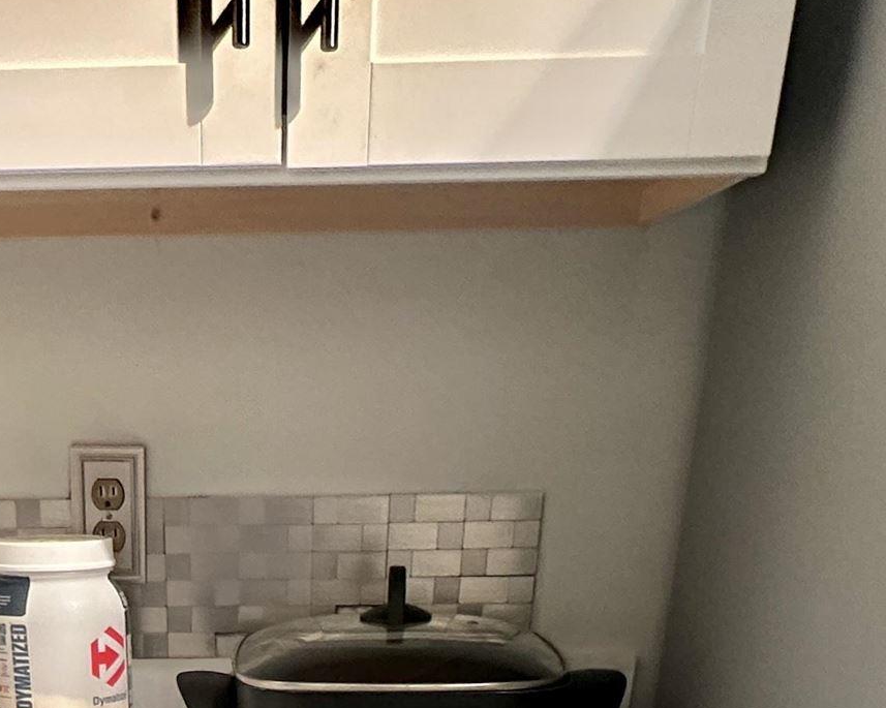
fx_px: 1284
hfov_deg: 37.0
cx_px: 200
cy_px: 1161
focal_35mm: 49
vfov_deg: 22.7
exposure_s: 1/60
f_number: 2.2
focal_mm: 2.22
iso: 250
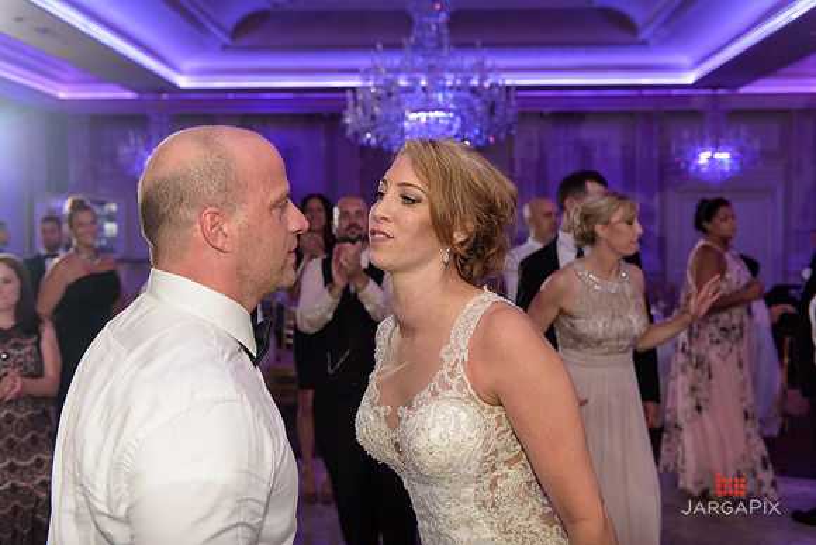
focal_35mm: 40
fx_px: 907
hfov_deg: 48.4
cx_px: 408
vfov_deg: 33.4
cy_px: 272
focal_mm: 40
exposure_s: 1/125
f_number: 3.2
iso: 1600
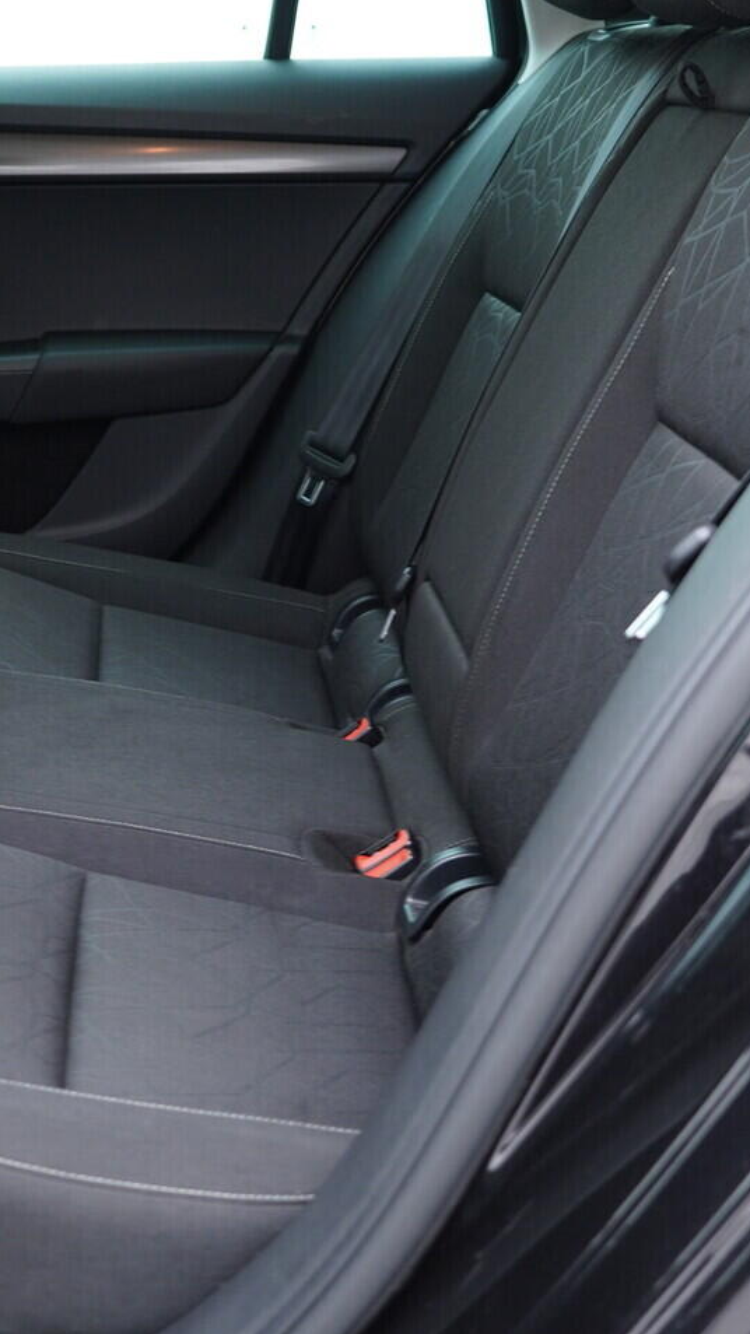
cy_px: 668
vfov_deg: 36.6
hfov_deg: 21.0
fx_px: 2015
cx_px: 290
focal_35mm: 57
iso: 400
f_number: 2.8
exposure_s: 1/40
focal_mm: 24
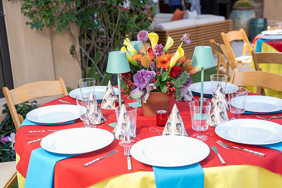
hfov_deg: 41.1
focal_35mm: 48
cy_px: 94
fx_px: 376
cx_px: 141
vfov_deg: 28.1
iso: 125
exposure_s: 1/200
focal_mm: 48
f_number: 4
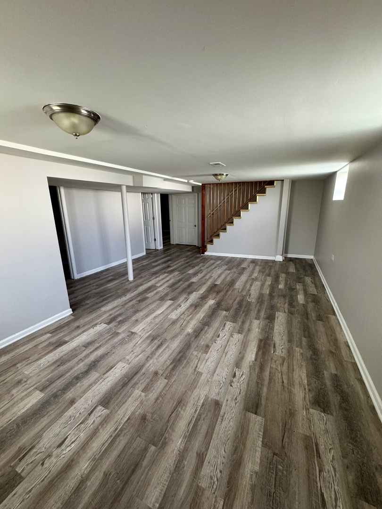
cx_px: 191
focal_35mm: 14
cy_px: 254
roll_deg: +0.8
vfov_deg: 102.1
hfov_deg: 85.7
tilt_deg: -14.7
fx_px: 206
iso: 500
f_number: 2.2
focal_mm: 2.22
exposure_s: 1/60
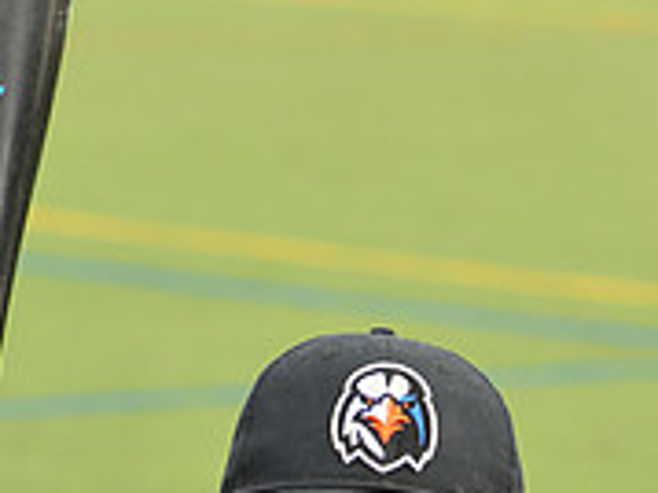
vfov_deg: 3.3
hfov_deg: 4.4
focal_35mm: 453
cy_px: 695
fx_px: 8605
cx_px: 358
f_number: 8
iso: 250
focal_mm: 145
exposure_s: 1/200
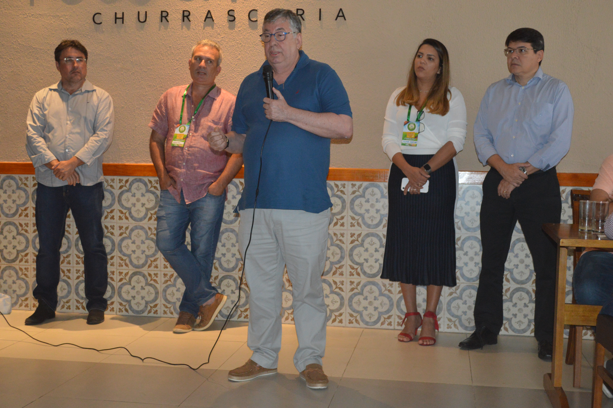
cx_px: 306
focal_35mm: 48
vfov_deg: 28.0
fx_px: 817
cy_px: 204
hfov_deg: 41.1
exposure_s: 1/60
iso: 1600
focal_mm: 32
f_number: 5.6
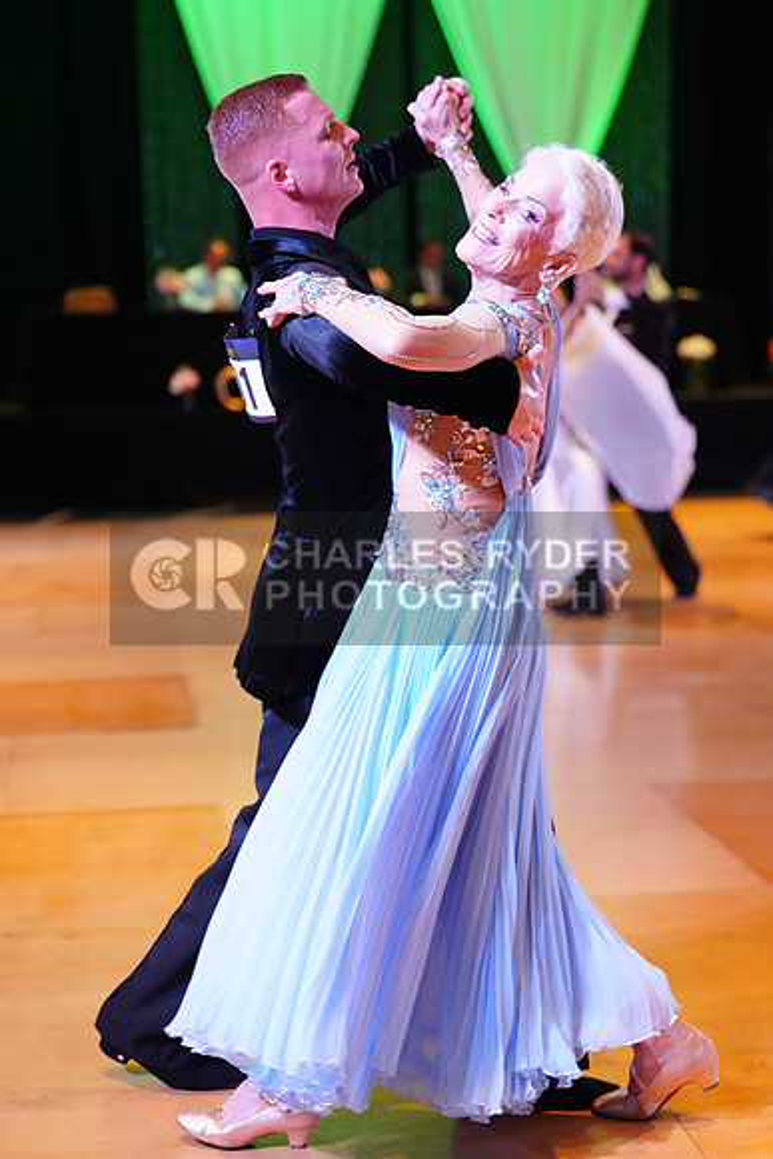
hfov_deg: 19.5
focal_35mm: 70
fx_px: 2253
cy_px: 580
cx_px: 386
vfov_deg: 28.8
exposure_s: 1/400
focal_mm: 70
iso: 5000
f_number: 2.8
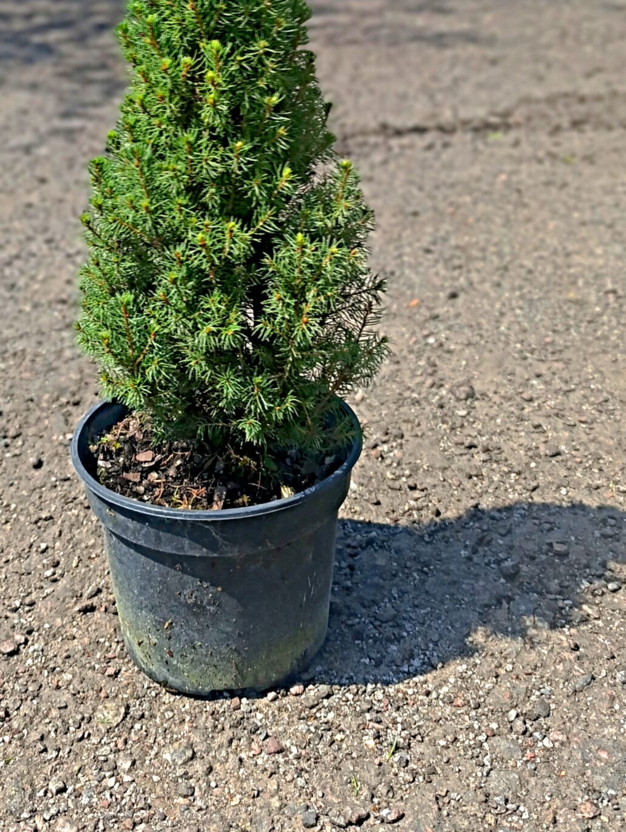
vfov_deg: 41.5
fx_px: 1034
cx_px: 226
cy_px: 143
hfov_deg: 33.5
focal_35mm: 43
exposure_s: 1/478
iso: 50
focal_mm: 6.14
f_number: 1.6
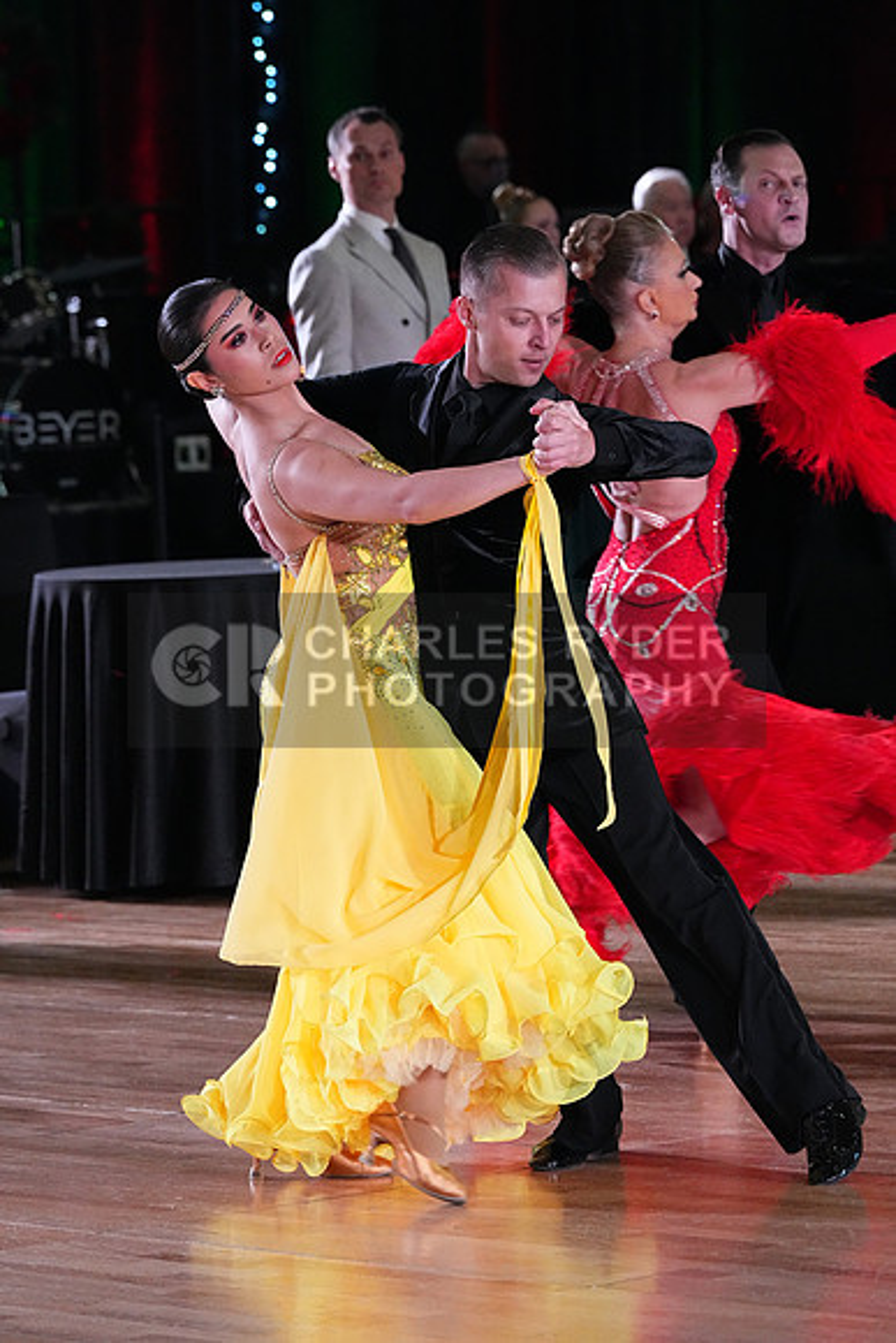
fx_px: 7462
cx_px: 448
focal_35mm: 200
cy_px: 672
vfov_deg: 10.3
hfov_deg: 6.9
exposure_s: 1/400
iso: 10000
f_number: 7.1
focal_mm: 200
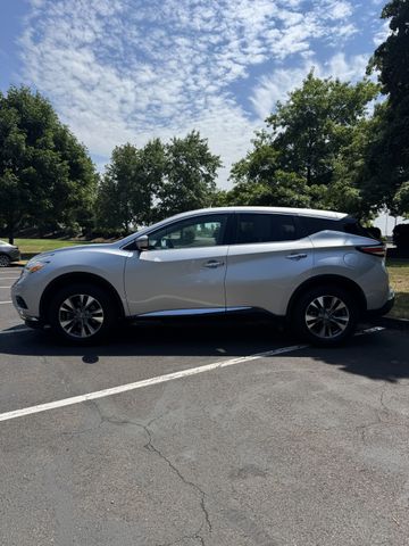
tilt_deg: -5.0
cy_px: 273
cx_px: 204
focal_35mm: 24
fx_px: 378
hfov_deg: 56.8
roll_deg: -0.1
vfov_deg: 71.6
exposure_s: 1/6410
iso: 80
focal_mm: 6.76
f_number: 1.78
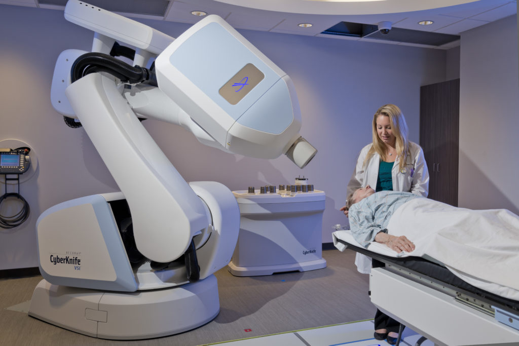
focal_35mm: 31
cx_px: 260
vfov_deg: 42.3
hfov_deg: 60.3
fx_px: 447
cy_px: 173
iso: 160
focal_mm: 31
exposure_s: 1/13
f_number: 8
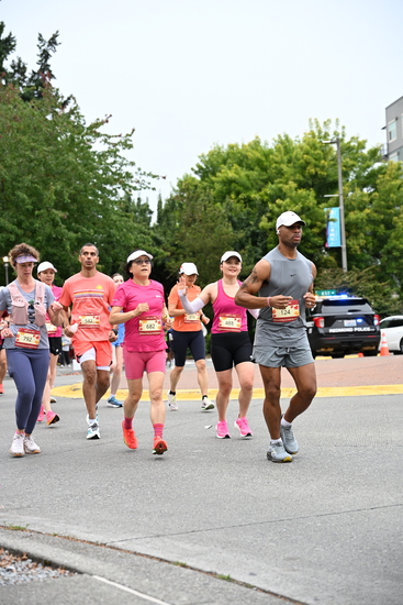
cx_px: 202
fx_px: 1074
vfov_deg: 31.4
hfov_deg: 21.3
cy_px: 302
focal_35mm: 64
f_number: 4
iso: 1600
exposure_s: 1/800
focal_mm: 64
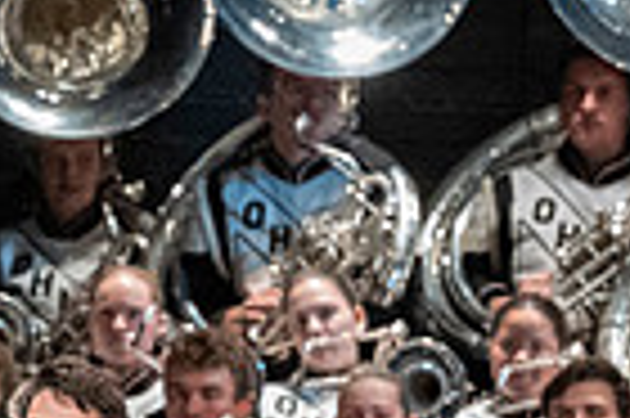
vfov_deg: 1.6
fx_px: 15207
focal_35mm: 870
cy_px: 845
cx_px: -302
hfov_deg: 2.4
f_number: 4
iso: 4000
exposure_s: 1/500
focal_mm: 140
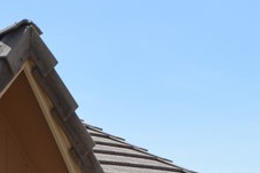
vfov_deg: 8.5
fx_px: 1140
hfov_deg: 12.3
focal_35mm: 158
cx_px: -154
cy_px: 235
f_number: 7.1
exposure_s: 1/200
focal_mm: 22
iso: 100
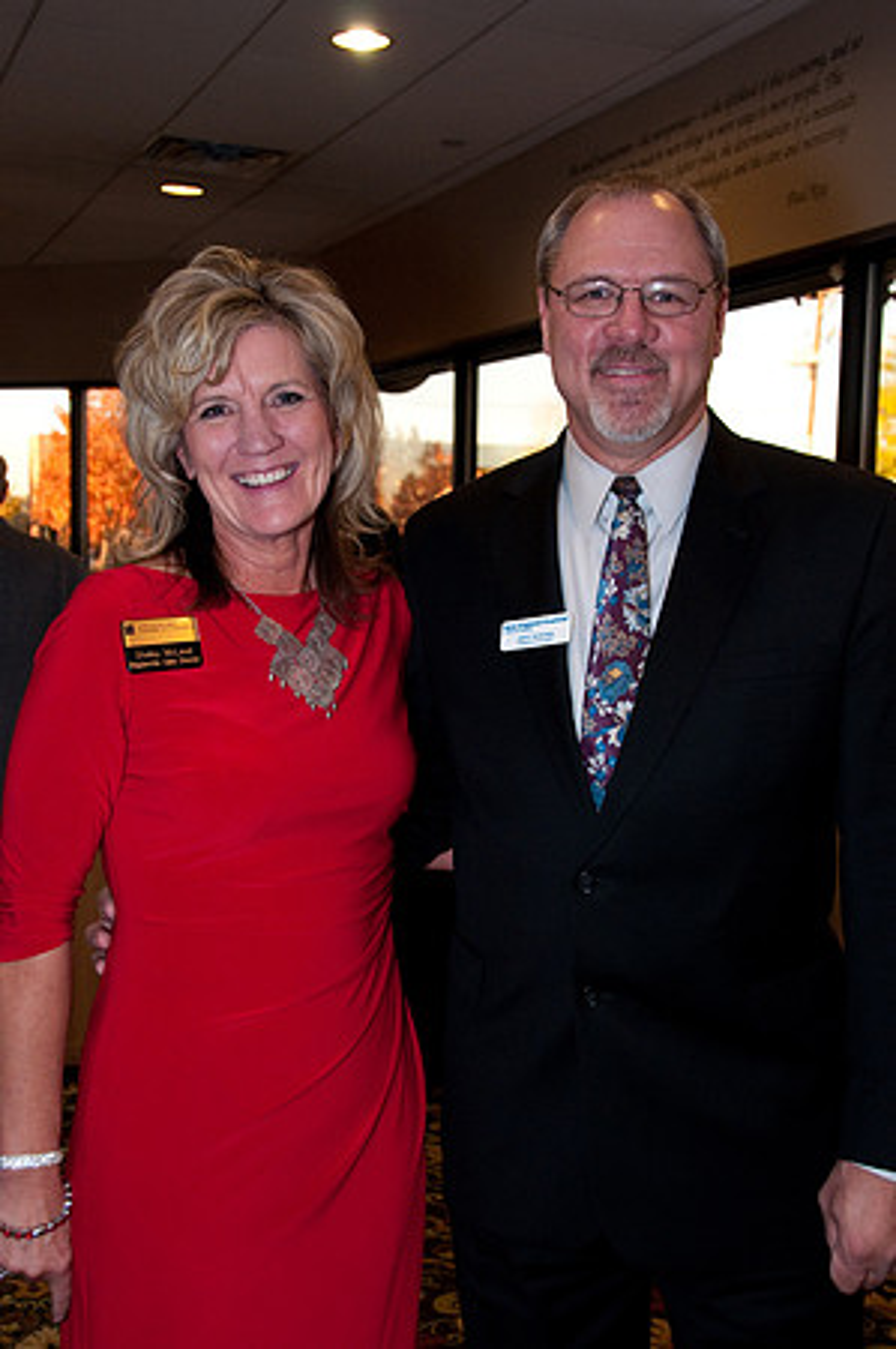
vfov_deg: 45.0
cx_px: 448
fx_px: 1628
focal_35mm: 44
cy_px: 674
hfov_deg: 30.8
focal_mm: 29
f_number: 6.3
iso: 640
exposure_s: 1/60
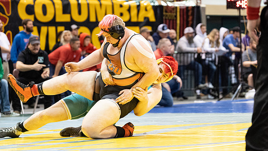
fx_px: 1009
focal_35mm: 142
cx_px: 133
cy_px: 61
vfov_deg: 8.5
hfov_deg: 15.1
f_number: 4
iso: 10000
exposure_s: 1/500
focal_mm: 132
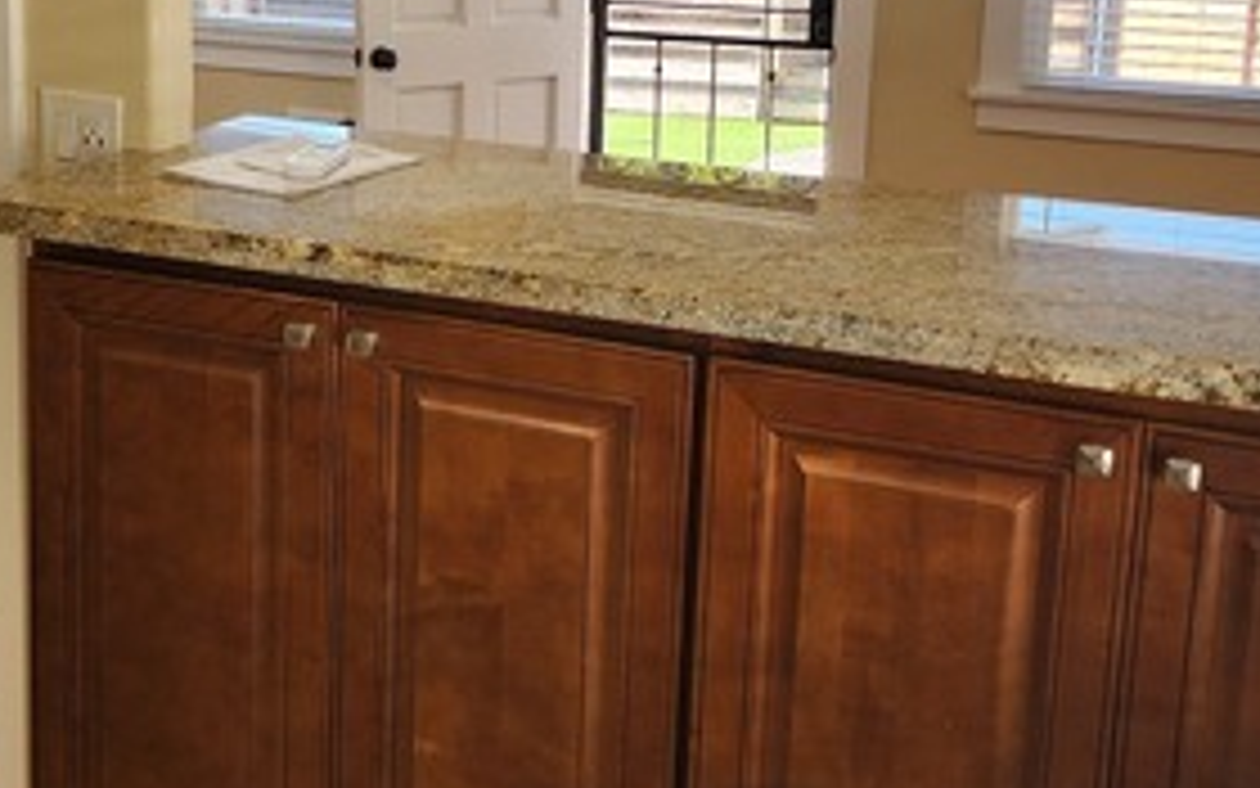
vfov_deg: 22.2
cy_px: 198
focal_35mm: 58
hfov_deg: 34.8
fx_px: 1992
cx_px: 425
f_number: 1.8
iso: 80
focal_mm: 6.4
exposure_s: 1/180
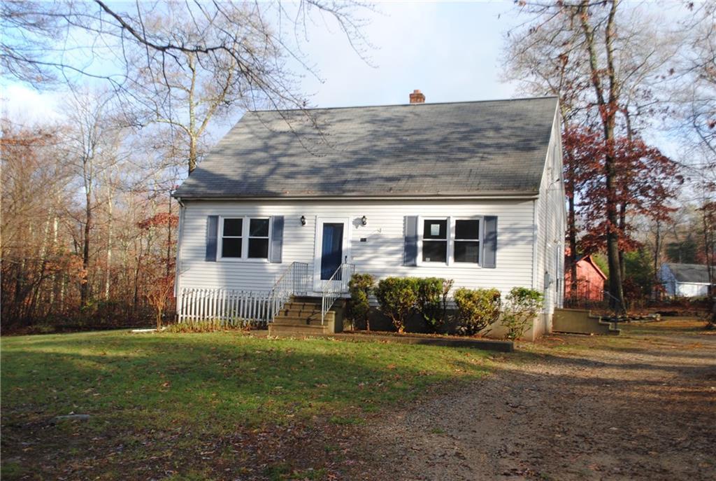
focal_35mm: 36
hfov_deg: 53.0
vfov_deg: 37.0
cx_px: 358
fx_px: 717
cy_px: 240
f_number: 5.6
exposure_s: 1/125
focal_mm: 24
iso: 100
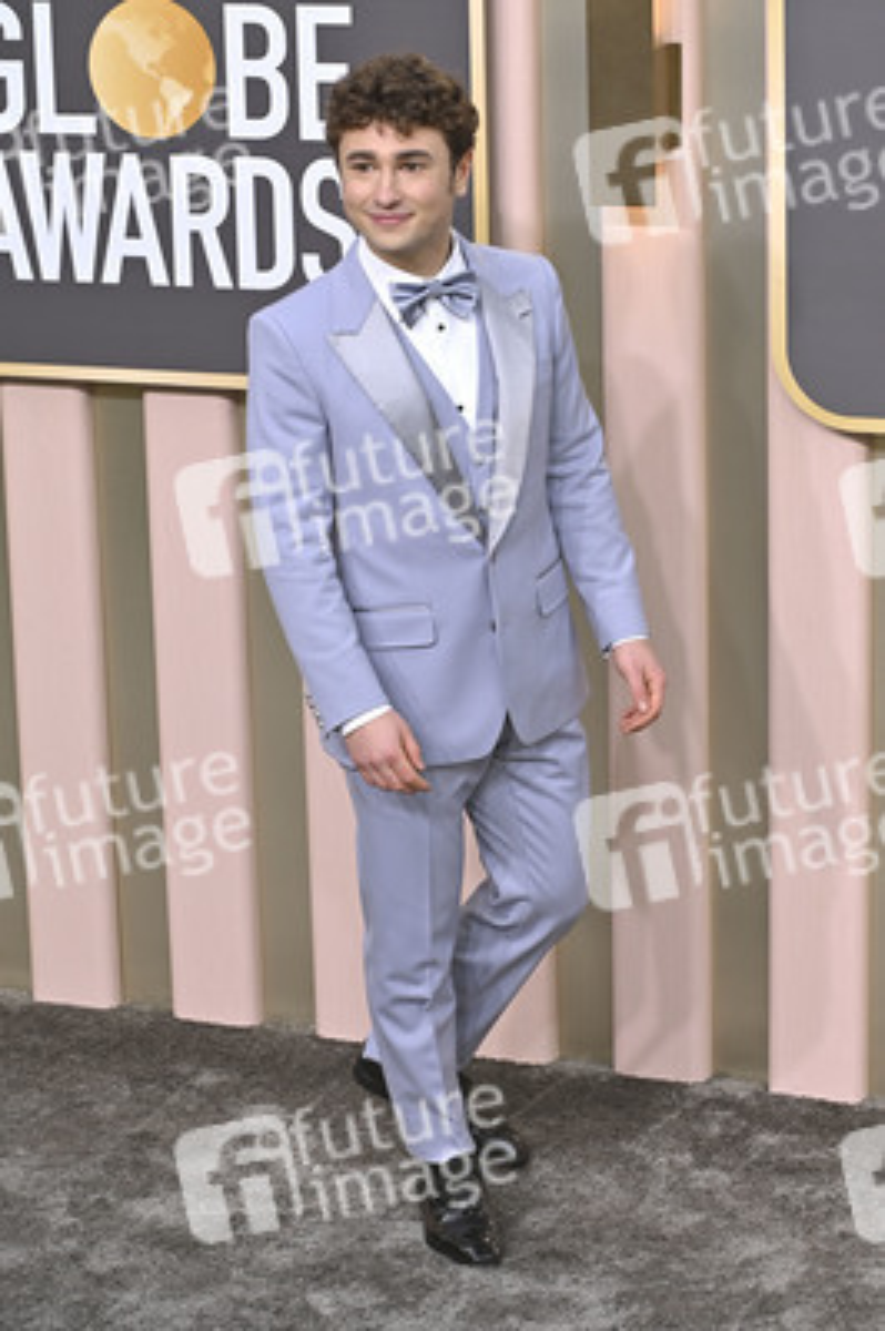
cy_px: 666
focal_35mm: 98
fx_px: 3620
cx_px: 442
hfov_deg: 13.9
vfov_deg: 20.8
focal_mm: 98
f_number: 8
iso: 800
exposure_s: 1/640
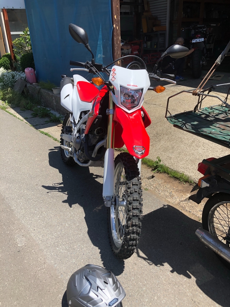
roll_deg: +0.3
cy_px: 154
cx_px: 115
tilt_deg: -25.1
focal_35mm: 28
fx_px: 248
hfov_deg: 49.7
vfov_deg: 63.4
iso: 20
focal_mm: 3.99
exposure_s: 1/1429
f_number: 1.8
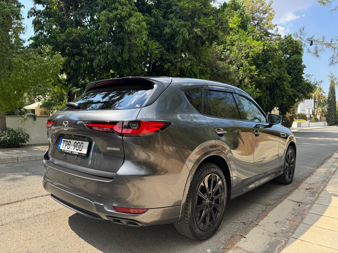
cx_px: 169
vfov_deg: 56.8
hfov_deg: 71.6
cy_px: 126
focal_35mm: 24
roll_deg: +0.4
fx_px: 234
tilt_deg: -2.0
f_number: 1.78
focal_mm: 6.76
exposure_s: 1/1425
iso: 80
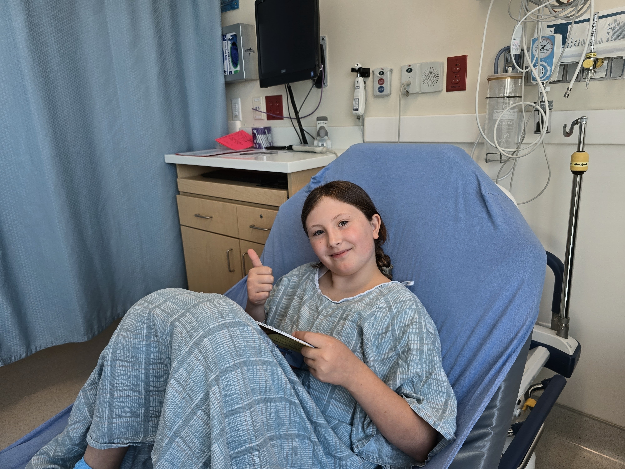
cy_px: 234
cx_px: 312
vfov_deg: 58.9
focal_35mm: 23
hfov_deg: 73.9
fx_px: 415
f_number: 1.7
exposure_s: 1/180
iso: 64
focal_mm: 6.3
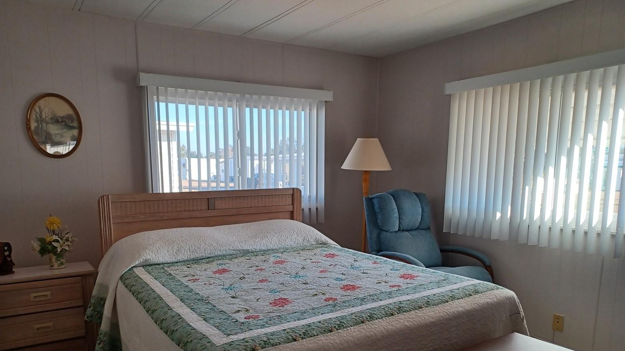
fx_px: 464
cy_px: 230
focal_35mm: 28
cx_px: 308
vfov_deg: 41.0
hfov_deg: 67.9
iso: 64
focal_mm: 4.6
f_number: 1.8
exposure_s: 1/60
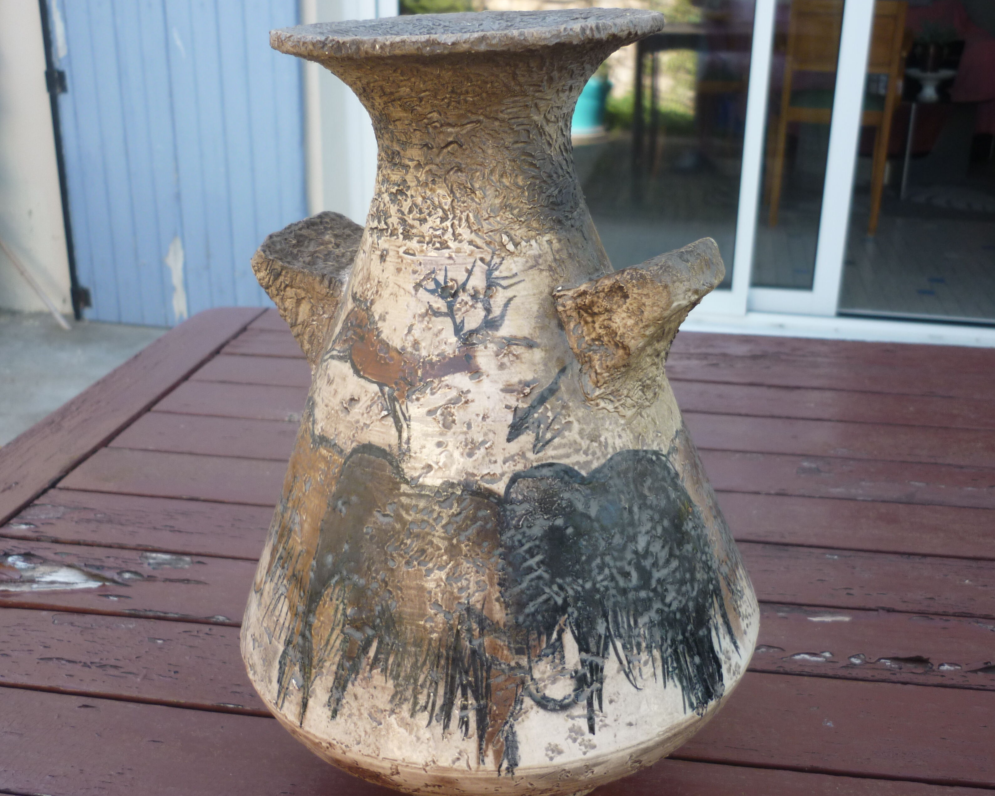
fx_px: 1090
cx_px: 511
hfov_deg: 49.1
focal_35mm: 37
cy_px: 403
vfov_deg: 40.1
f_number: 2.8
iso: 80
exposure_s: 1/125
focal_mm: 5.5
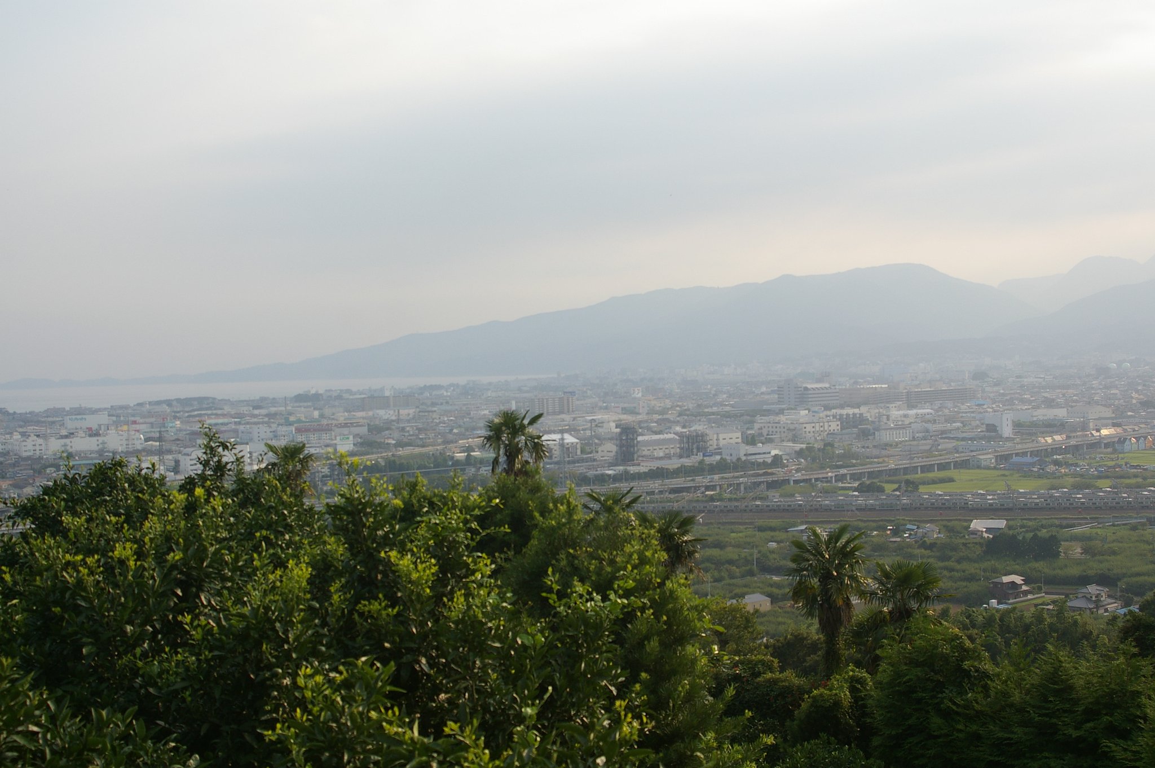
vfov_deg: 31.8
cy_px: 384
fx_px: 1346
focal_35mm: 42
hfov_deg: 46.4
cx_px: 578
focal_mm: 28
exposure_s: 1/500
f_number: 8
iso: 200
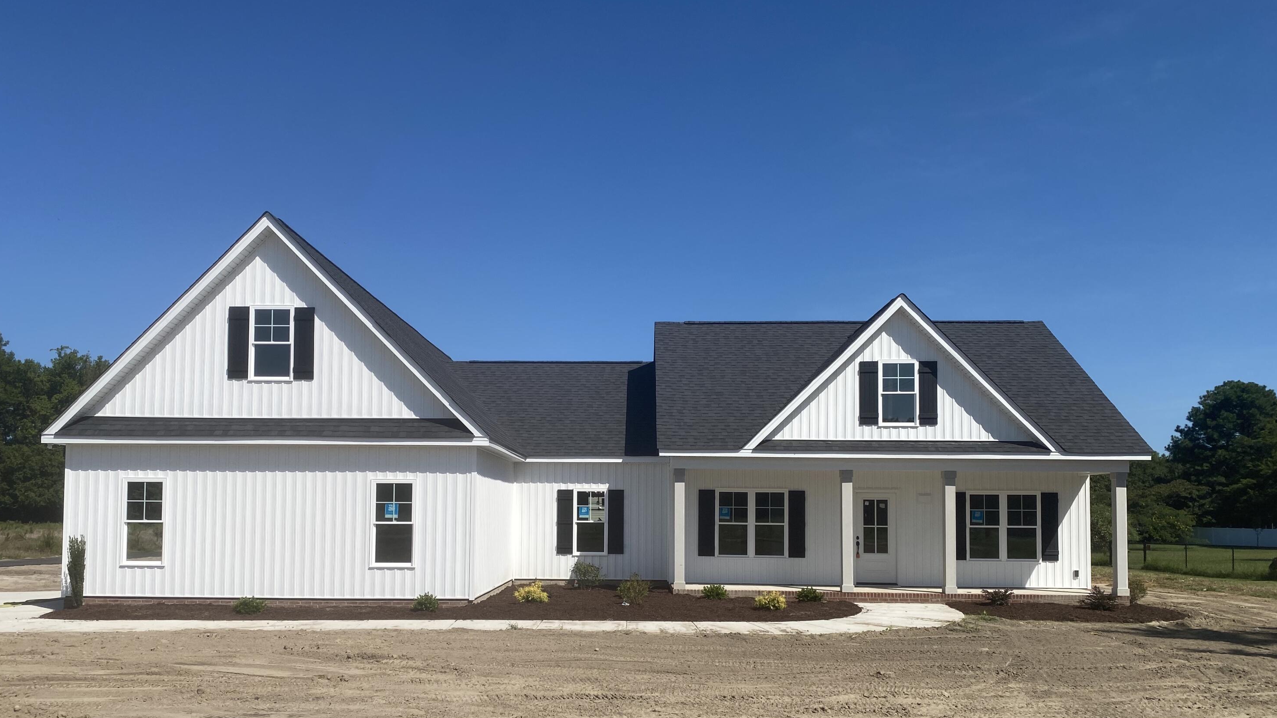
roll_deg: -1.0
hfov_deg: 66.1
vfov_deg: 39.8
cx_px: 628
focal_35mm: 29
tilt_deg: +3.6
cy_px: 461
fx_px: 982
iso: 32
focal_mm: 4.25
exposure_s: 1/4608
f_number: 1.8
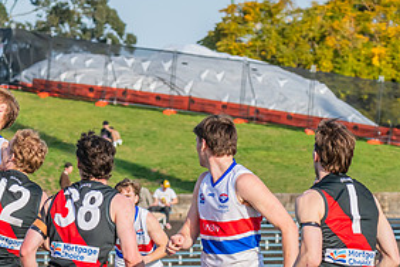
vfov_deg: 3.2
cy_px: 174
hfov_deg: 4.8
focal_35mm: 428
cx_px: -9
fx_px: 4755
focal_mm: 170
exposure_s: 1/1250
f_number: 10
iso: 800
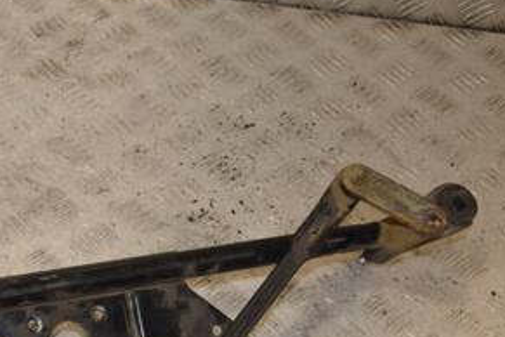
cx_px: 7
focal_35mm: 68
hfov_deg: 28.0
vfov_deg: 19.6
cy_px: 307
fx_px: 954
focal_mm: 22
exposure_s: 1/200
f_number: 8
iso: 800
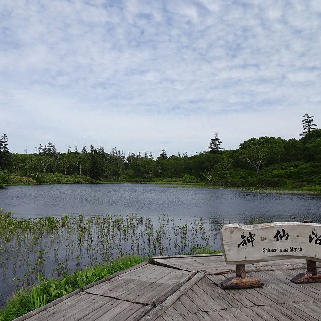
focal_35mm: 29
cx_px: 135
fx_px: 304
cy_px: 161
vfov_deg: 55.6
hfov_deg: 55.4
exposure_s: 1/1250
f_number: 3.5
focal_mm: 4.1
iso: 80
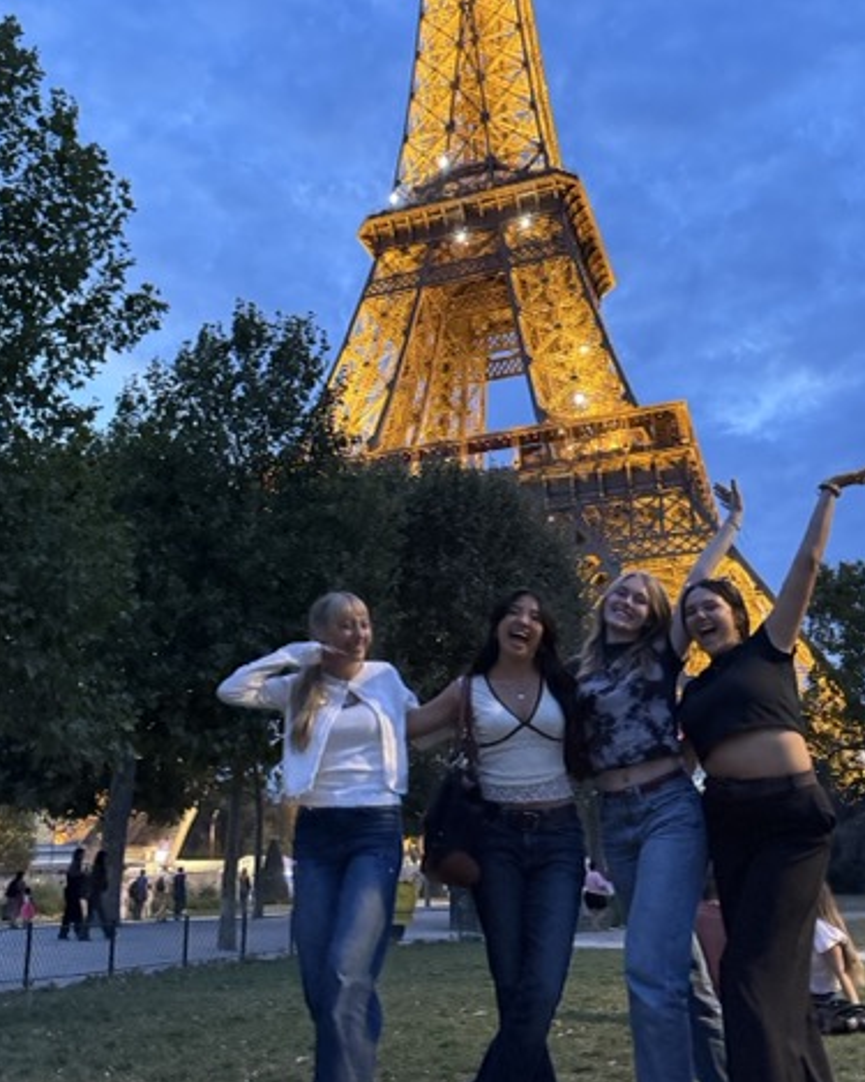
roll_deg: +0.5
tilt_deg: +20.5
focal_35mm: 32
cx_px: 429
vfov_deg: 55.6
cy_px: 512
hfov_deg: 45.8
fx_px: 1024
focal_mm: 6.76
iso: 1000
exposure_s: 1/40
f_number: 1.78
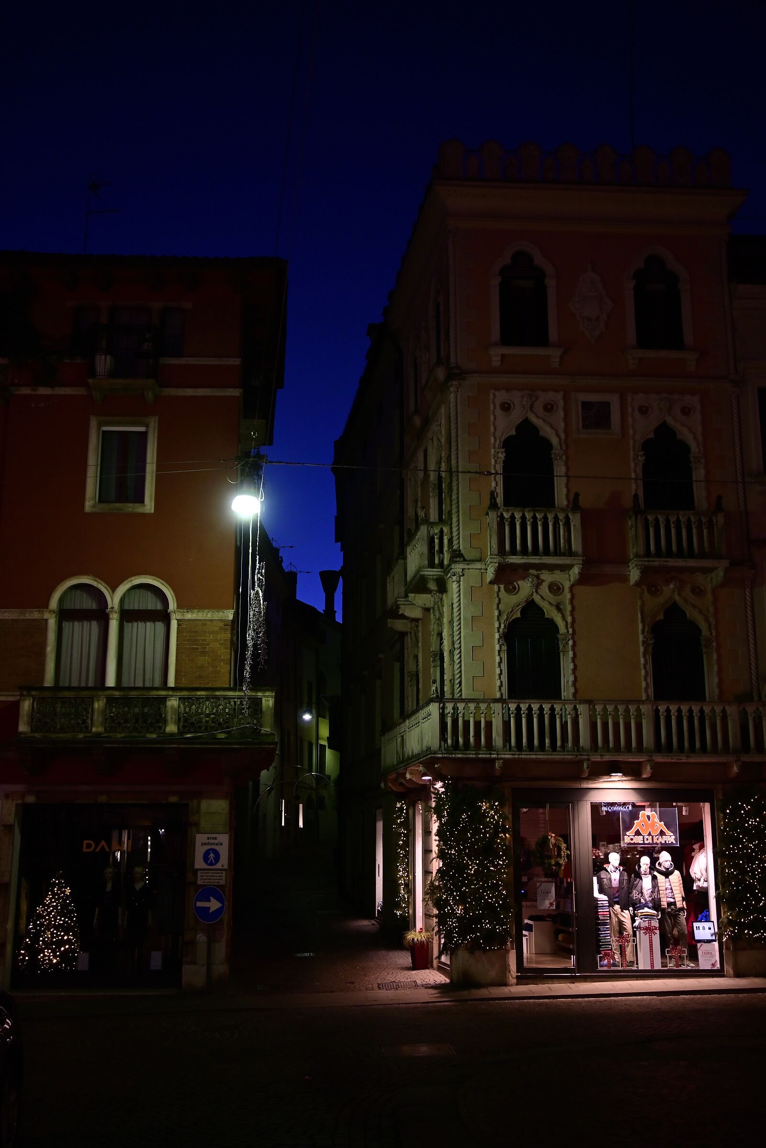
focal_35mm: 36
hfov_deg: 36.9
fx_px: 1149
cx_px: 383
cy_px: 574
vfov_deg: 53.1
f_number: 4.2
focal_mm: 24
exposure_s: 1/30
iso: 400
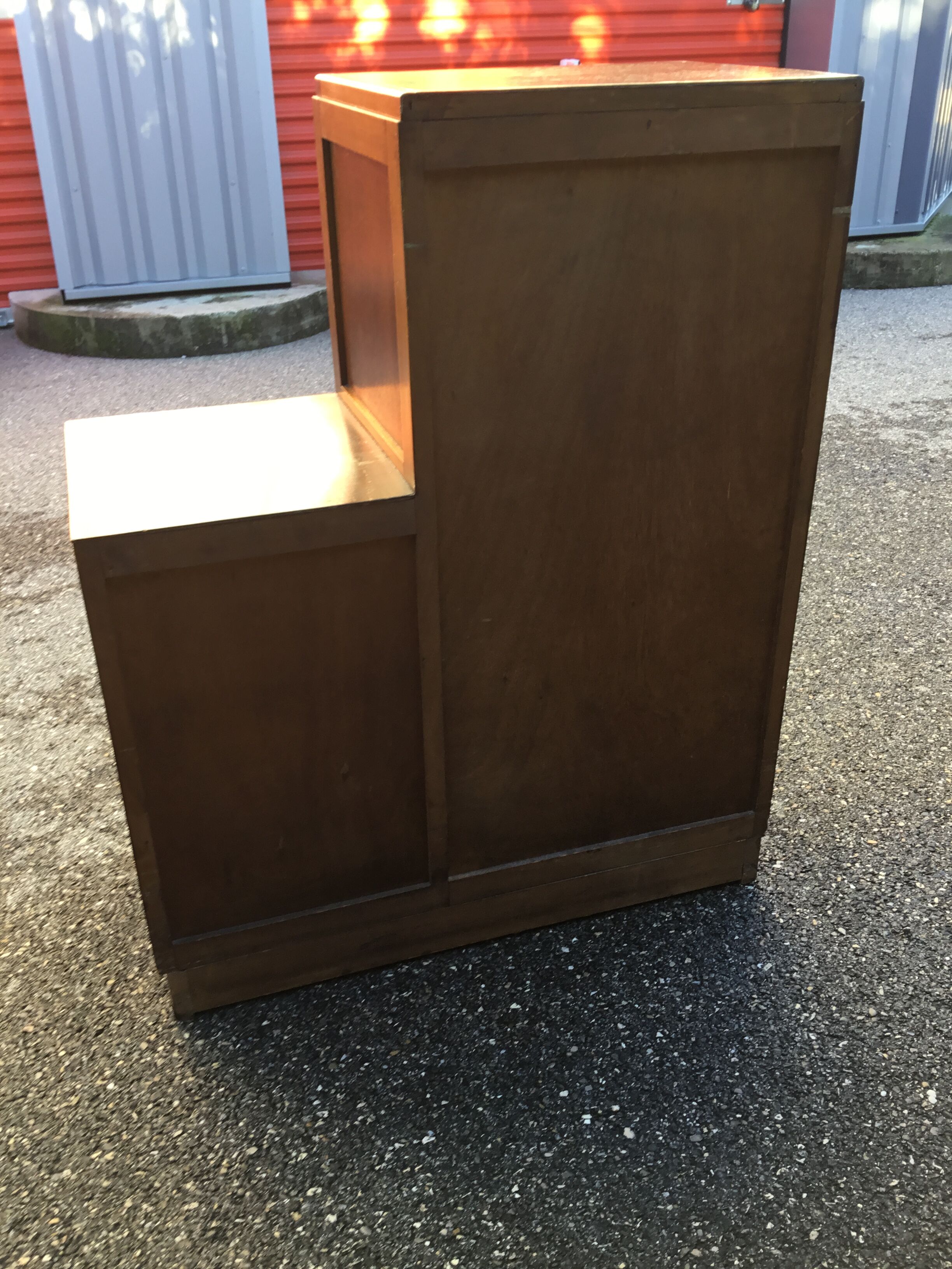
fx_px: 1137
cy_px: 634
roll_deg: +2.4
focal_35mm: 31
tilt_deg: -28.5
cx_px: 476
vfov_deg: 58.4
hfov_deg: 45.4
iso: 25
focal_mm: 3.3
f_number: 2.4
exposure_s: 1/50
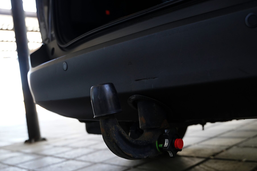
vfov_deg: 32.2
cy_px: 120
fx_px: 293
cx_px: 128
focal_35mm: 41
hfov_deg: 47.4
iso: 1600
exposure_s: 1/160
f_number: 3.5
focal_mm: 29
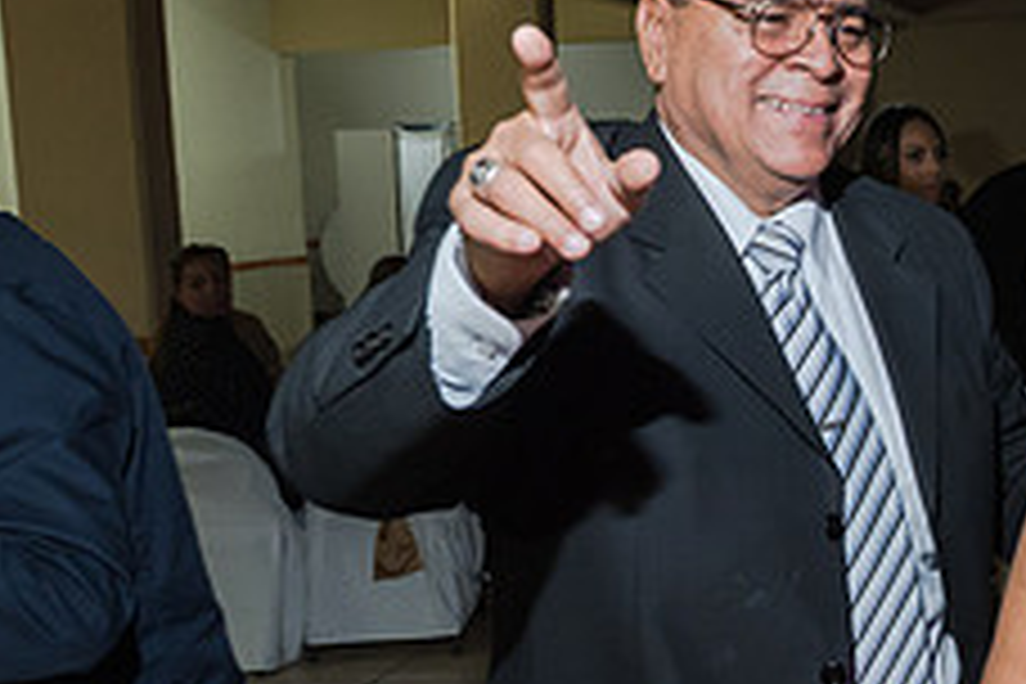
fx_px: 1738
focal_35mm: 61
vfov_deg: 22.3
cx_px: 1071
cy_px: 326
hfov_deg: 30.2
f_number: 3.5
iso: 1600
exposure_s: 1/125
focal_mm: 24
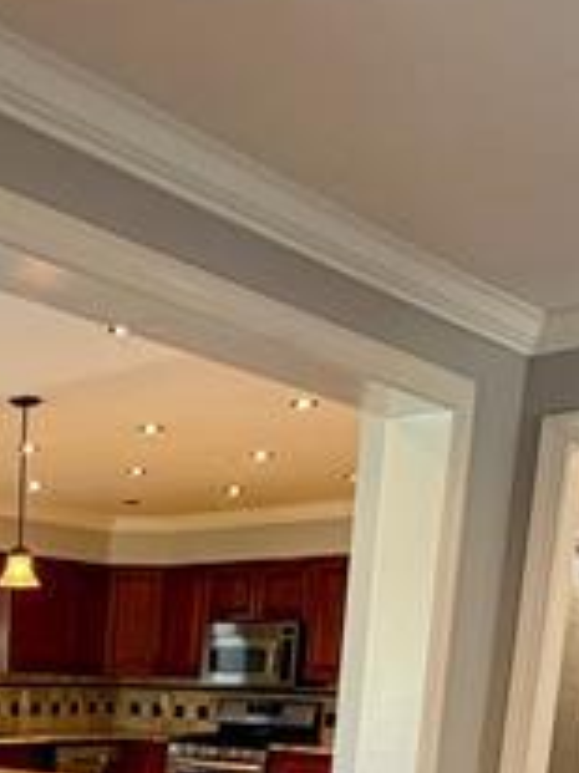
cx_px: -64
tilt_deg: -10.4
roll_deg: -0.5
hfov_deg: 25.8
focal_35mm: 52
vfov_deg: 31.5
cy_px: 900
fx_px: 1161
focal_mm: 2.22
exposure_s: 1/60
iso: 200
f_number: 2.2
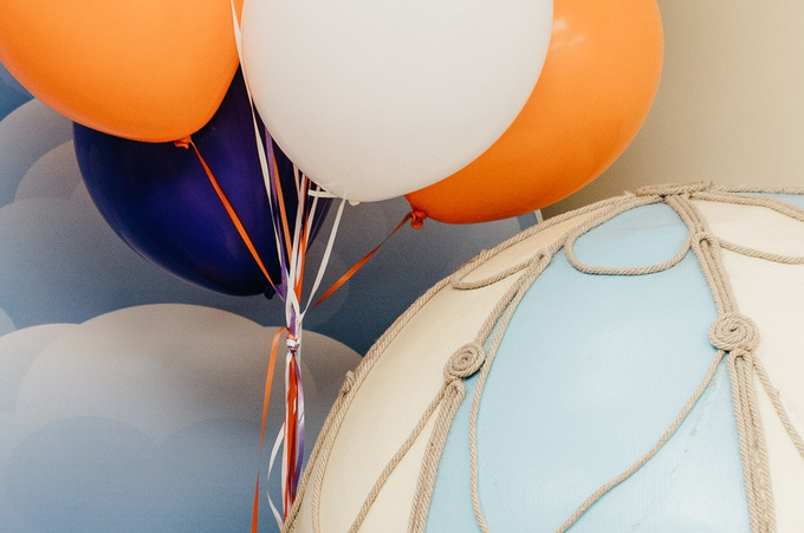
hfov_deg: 14.2
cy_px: 537
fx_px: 3099
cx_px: -211
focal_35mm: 139
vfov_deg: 9.8
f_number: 4
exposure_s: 1/160
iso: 250
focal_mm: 35
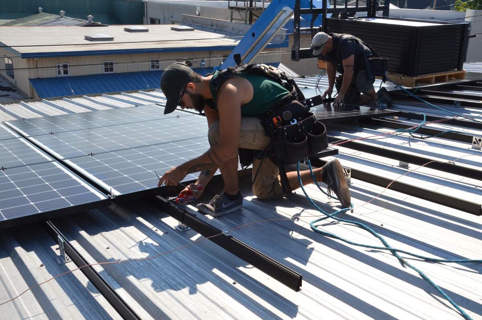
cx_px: 241
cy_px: 160
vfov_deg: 35.3
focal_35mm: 38
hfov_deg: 51.4
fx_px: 501
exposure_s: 1/1000
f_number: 16
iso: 1000
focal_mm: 25
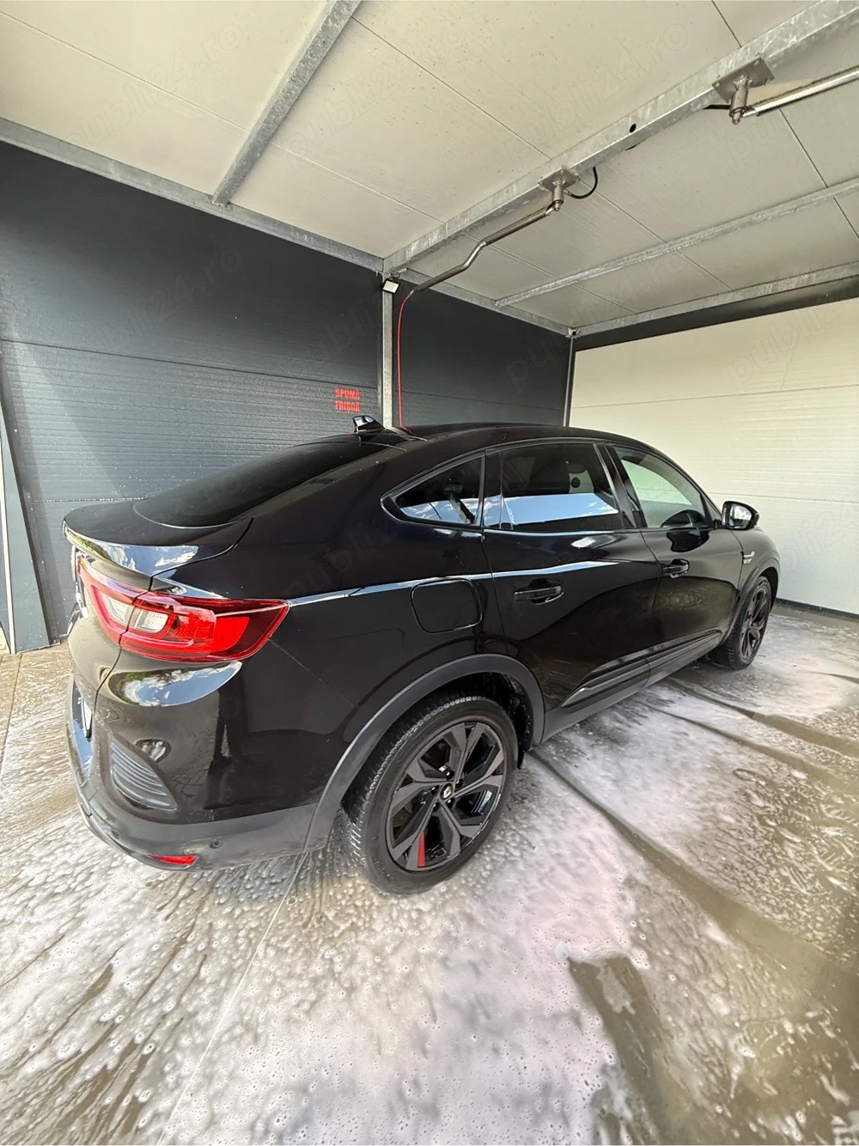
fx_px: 463
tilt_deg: -14.1
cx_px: 430
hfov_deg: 85.7
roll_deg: -1.0
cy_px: 573
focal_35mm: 14
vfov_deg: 102.1
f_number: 2.2
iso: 125
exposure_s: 1/99
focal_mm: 2.22
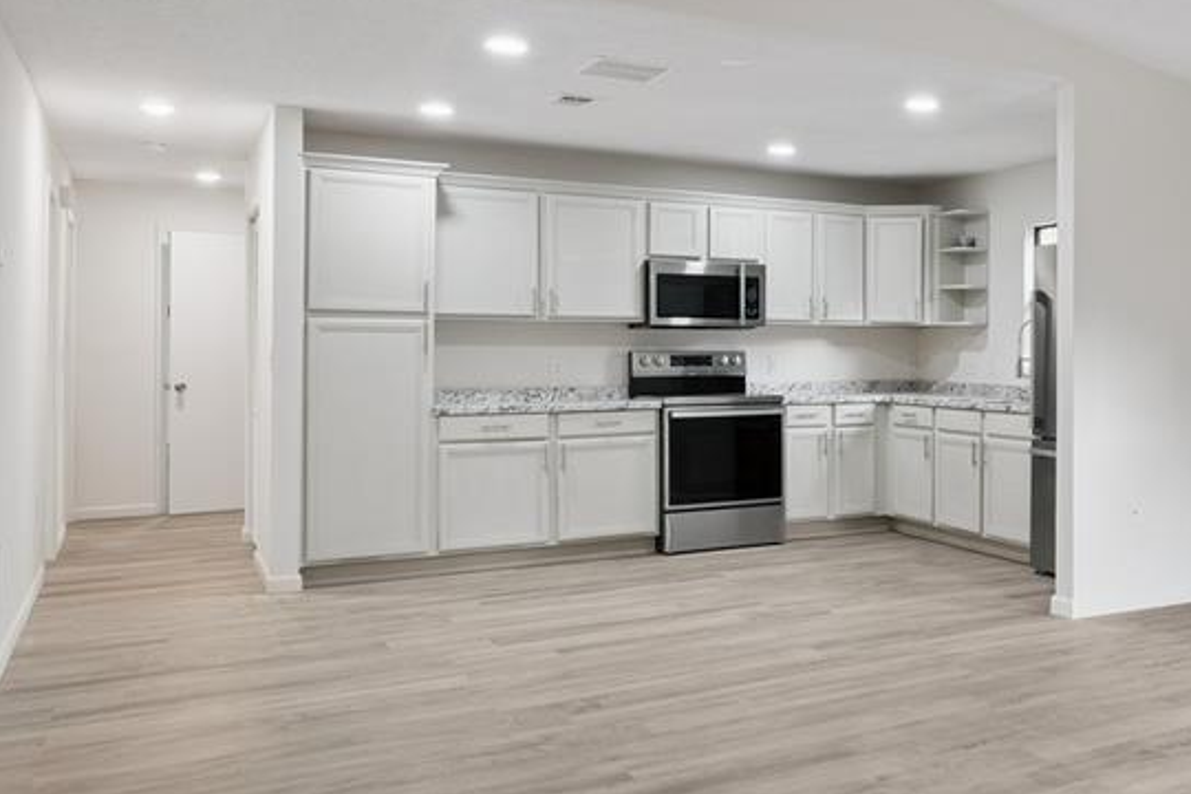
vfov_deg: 36.8
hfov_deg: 49.4
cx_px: 986
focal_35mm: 36
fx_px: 1191
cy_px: 348
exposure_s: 1/5
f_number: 9
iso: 200
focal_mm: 19
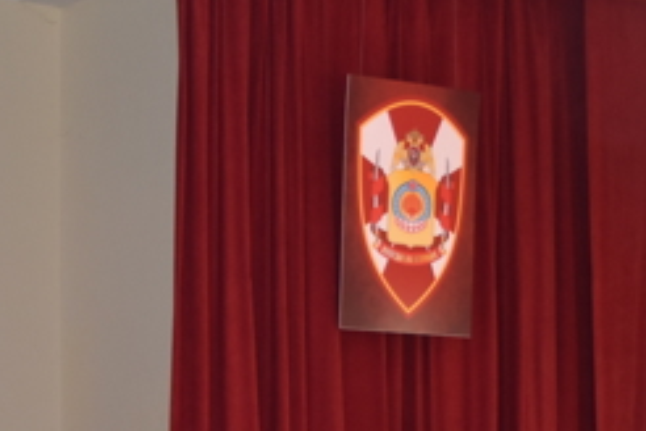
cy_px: 523
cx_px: -113
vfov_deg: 9.9
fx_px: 2458
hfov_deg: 14.5
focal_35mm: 137
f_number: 4.5
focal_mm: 30
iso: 800
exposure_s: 1/80
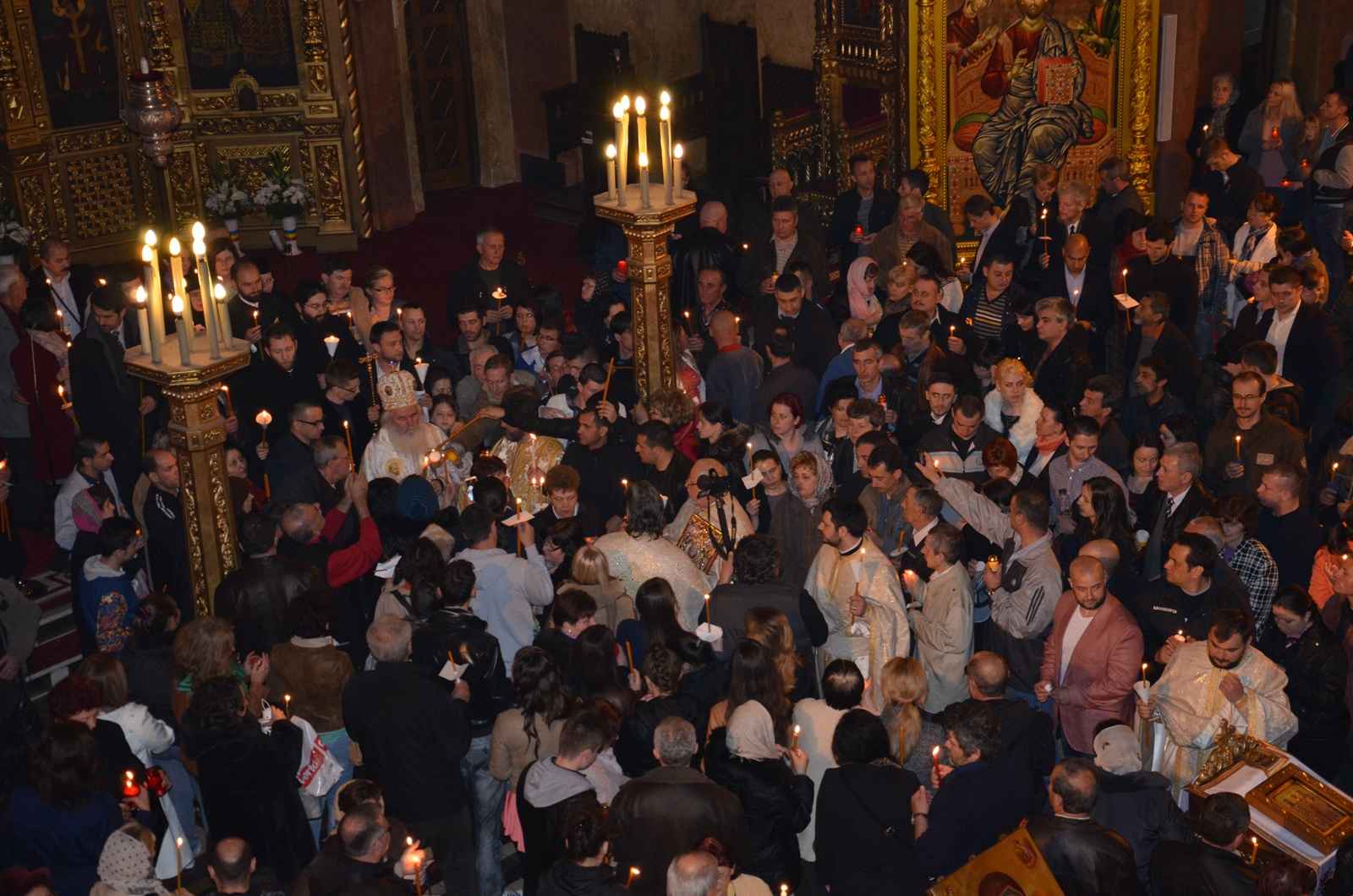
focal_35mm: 63
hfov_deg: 32.0
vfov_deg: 21.5
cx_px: 676
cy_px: 448
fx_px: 2363
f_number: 4.8
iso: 800
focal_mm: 42
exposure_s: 1/60
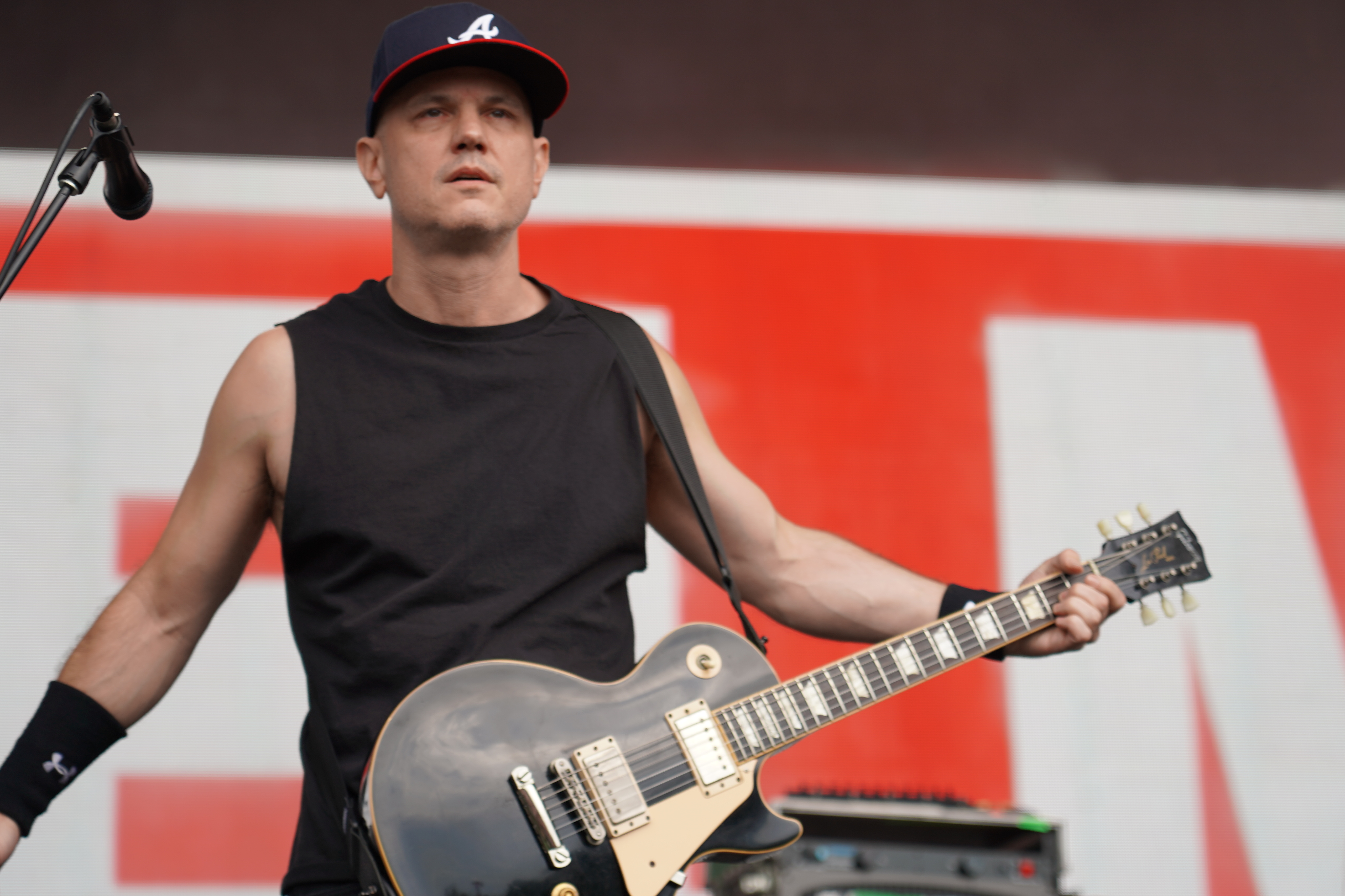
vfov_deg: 11.1
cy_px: 388
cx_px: 738
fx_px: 4595
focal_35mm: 123
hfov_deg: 16.6
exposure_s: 1/200
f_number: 4
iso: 100
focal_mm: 105
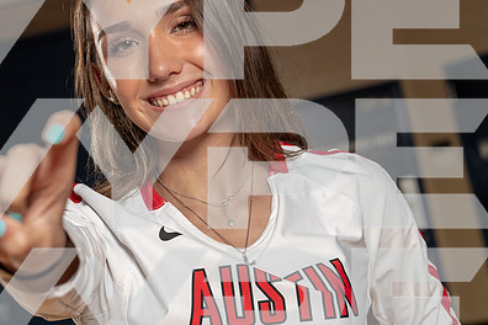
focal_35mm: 101
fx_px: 1369
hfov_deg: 20.2
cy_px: 164
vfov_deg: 13.6
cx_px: 184
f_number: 5.6
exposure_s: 1/250
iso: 500
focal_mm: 69
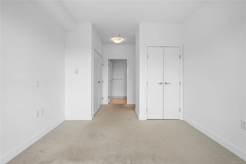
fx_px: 109
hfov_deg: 96.7
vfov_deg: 73.8
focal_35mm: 16
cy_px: 82
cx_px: 123
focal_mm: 16
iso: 500
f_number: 4
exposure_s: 1/125
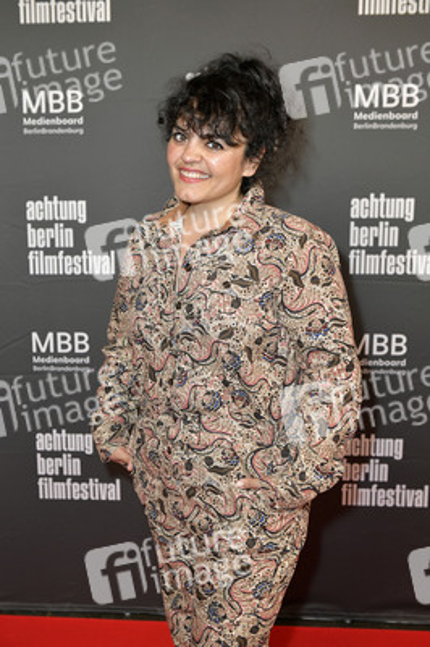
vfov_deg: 48.5
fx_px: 718
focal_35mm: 40
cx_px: 215
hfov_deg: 33.3
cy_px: 324
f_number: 5
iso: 2000
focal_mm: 40
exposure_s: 1/250
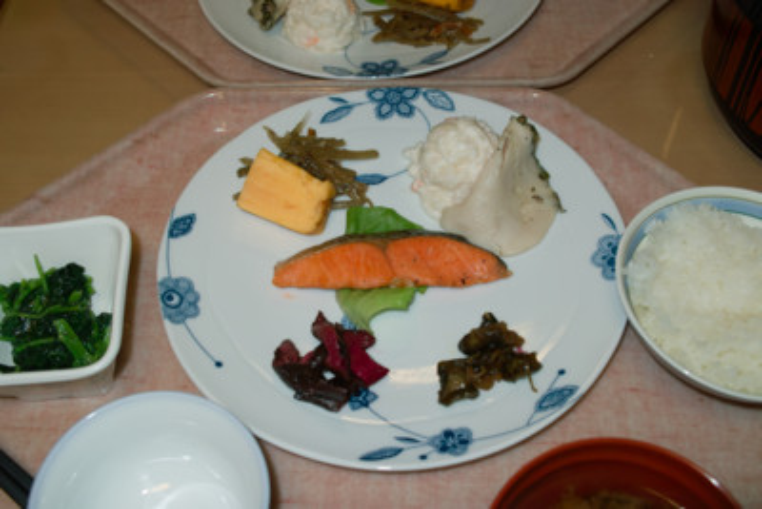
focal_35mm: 41
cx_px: 381
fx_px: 868
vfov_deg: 32.7
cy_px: 254
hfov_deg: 47.4
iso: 100
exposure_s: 1/40
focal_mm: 24.2
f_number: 4.5
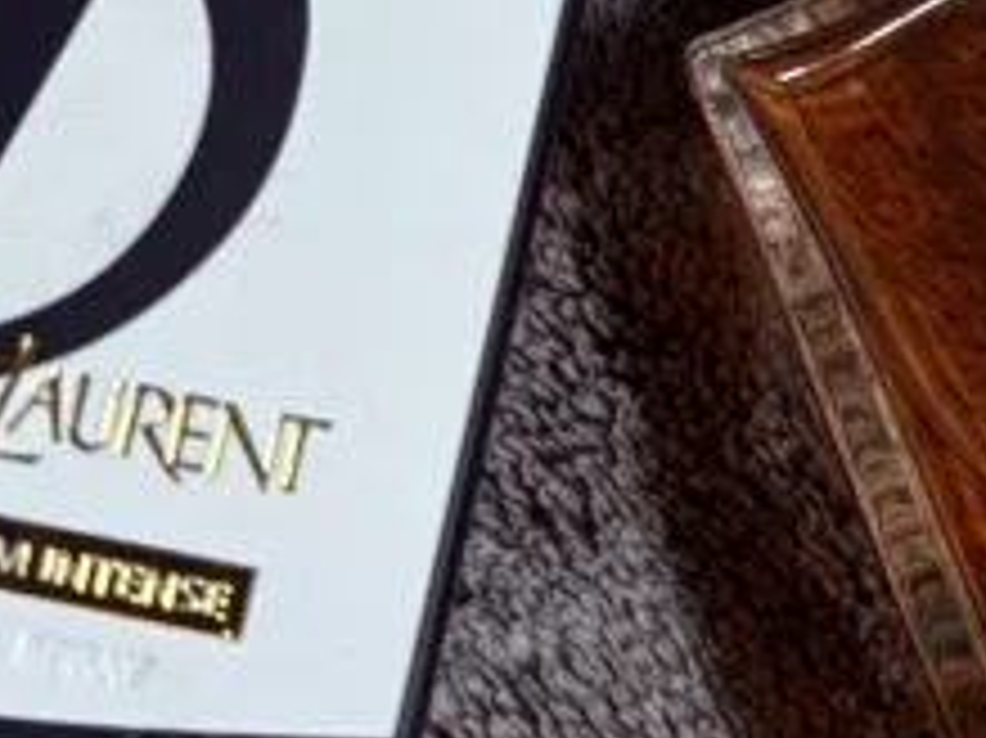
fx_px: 2164
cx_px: 752
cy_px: 135
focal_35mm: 76
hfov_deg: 25.3
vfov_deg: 19.2
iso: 100
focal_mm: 5.96
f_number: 1.6
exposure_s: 1/50
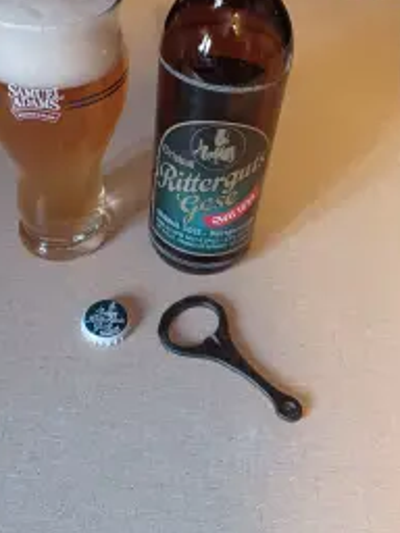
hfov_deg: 36.7
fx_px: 601
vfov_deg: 47.0
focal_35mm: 39
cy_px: 175
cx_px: 160
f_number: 1.8
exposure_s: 1/20
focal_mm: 4.6
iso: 1000
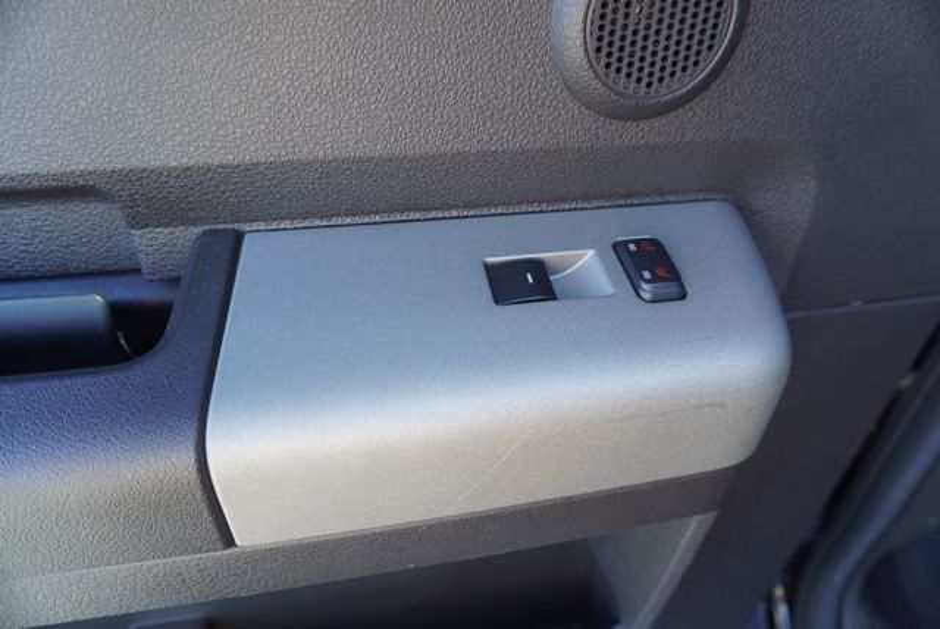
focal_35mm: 24
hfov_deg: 73.7
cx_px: 470
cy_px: 314
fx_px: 627
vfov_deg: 53.2
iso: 200
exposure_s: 1/60
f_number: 4
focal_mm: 16
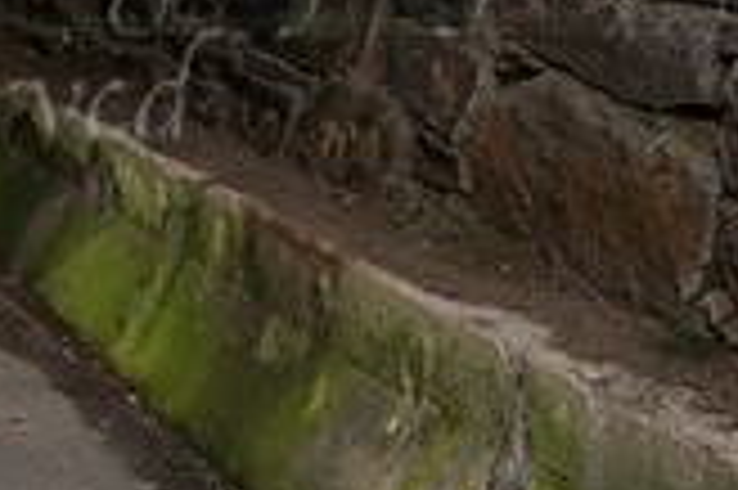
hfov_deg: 18.2
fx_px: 2027
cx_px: -396
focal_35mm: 99
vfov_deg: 13.6
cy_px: 20
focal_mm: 28
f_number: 3.2
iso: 400
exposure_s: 1/640
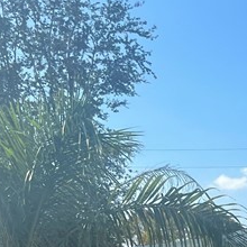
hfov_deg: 15.0
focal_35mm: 107
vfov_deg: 15.3
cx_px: 381
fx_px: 864
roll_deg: -1.4
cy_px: 348
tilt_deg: -1.4
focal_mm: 5.7
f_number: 1.5
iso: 50
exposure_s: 1/4630
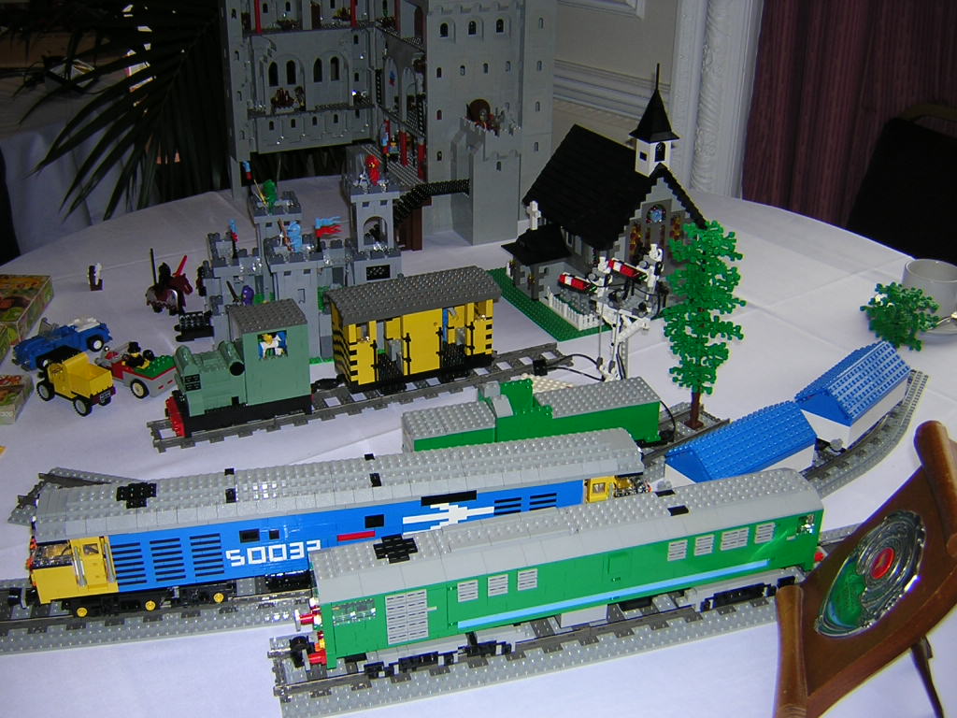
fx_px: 995
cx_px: 478
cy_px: 359
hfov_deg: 51.4
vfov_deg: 39.7
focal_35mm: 36
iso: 100
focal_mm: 4.7
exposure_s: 1/60.1
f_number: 2.6
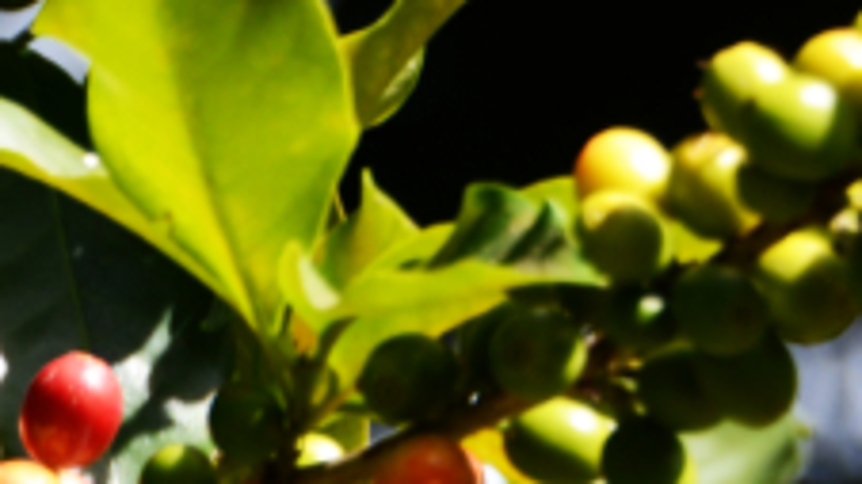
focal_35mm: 626
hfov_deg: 3.4
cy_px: 705
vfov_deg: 1.9
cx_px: 790
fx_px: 14305
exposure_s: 1/500
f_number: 5.6
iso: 200
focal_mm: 135
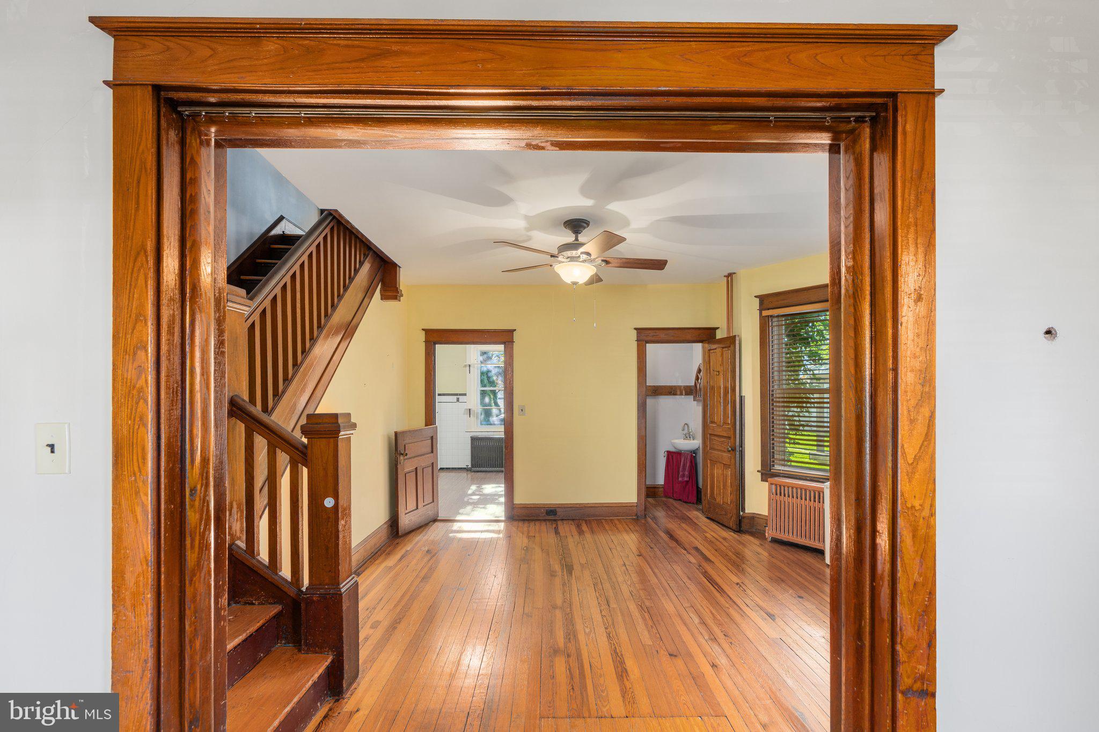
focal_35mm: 16
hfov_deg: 96.7
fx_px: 488
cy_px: 366
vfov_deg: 73.7
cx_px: 550
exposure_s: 1/8
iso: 320
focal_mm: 16
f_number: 7.1
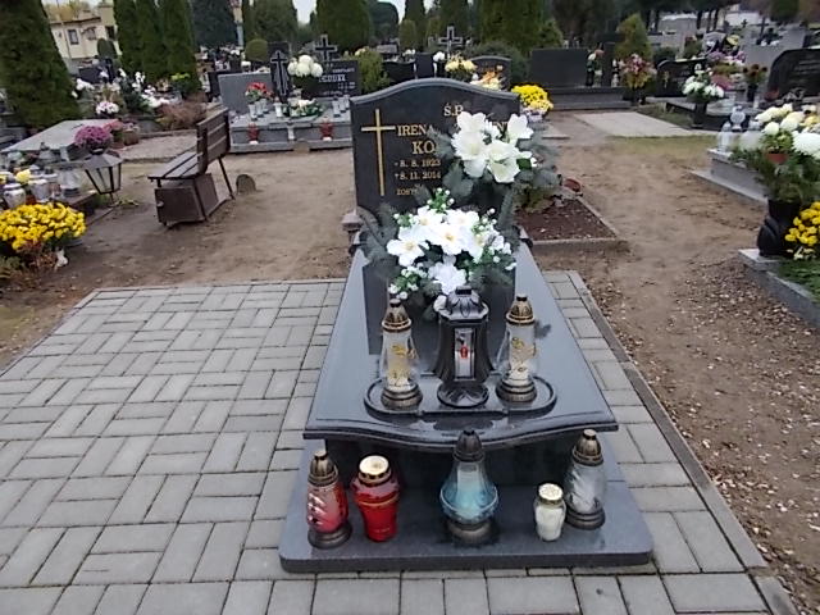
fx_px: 616
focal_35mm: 26
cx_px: 410
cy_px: 308
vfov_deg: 53.1
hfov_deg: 67.3
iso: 80
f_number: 3.2
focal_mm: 4.6
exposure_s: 1/60
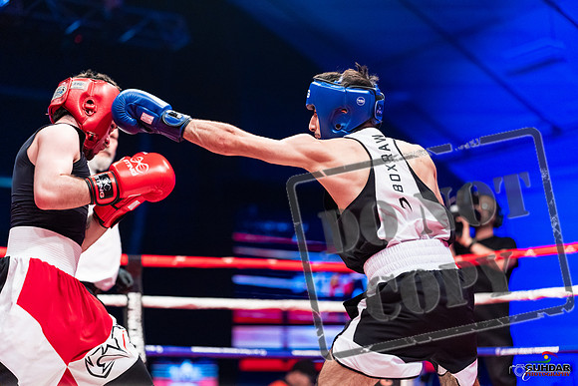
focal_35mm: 72
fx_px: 1156
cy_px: 193
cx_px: 289
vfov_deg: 18.9
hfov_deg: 28.1
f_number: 2
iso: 3200
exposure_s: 1/1250
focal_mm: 72
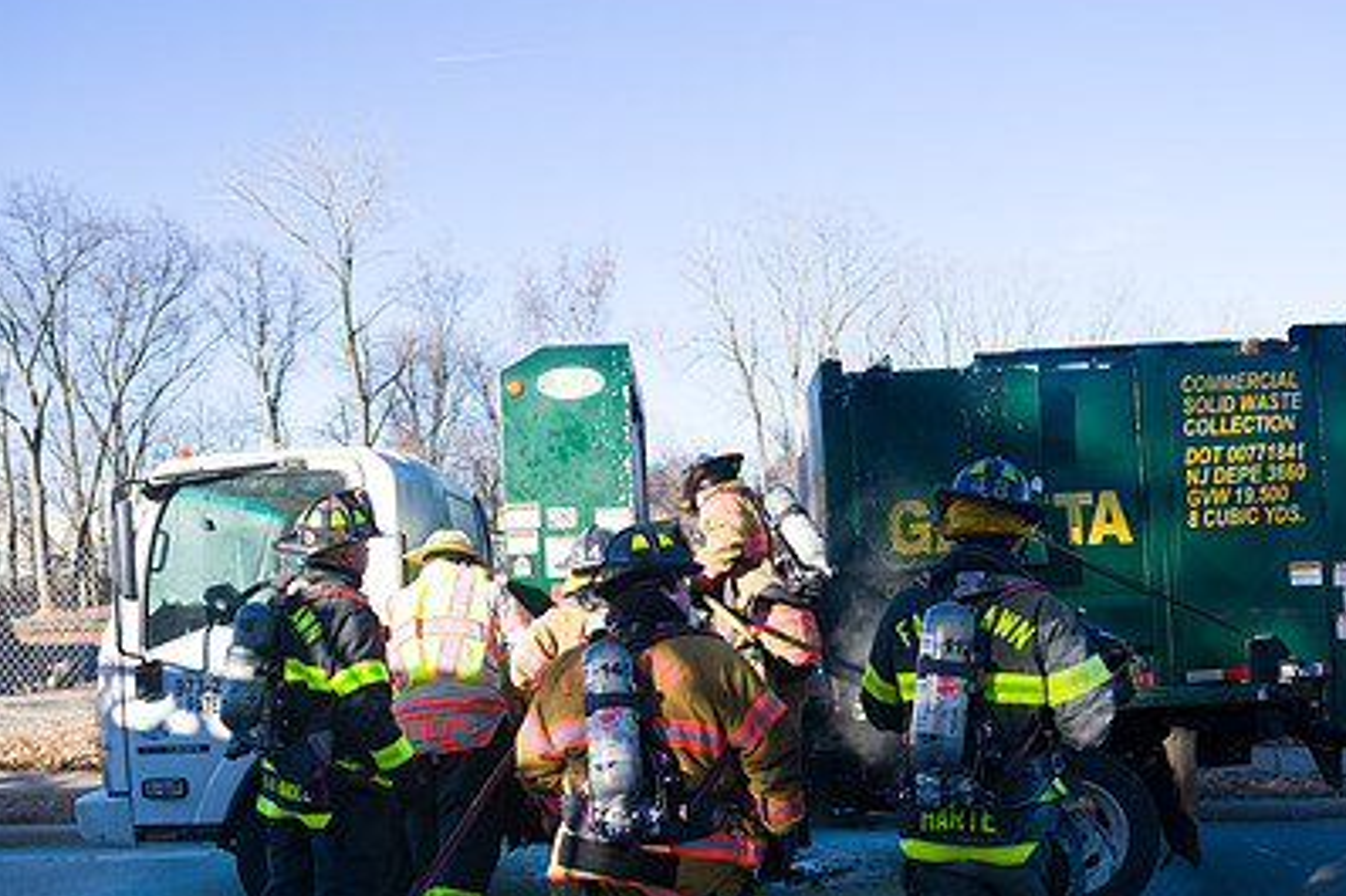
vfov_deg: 37.4
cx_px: 741
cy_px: 604
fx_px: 1308
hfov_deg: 54.4
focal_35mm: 35
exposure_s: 1/1000
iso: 200
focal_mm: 24
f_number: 3.2
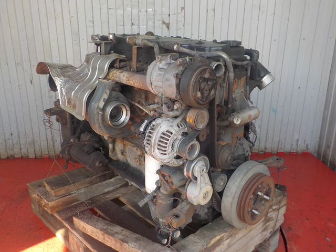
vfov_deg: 46.8
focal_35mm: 30
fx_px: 291
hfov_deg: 60.0
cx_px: 168
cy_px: 126
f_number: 3.3
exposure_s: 1/125
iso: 125
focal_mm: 4.1
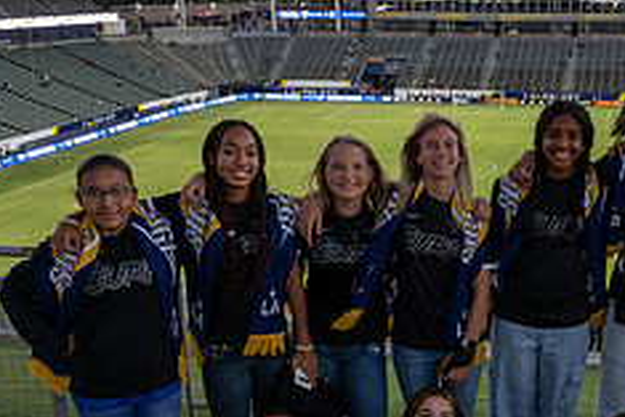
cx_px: 484
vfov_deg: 22.2
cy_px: 360
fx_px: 1042
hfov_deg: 32.6
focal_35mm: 60
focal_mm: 24
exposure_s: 1/200
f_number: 5.6
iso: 1000
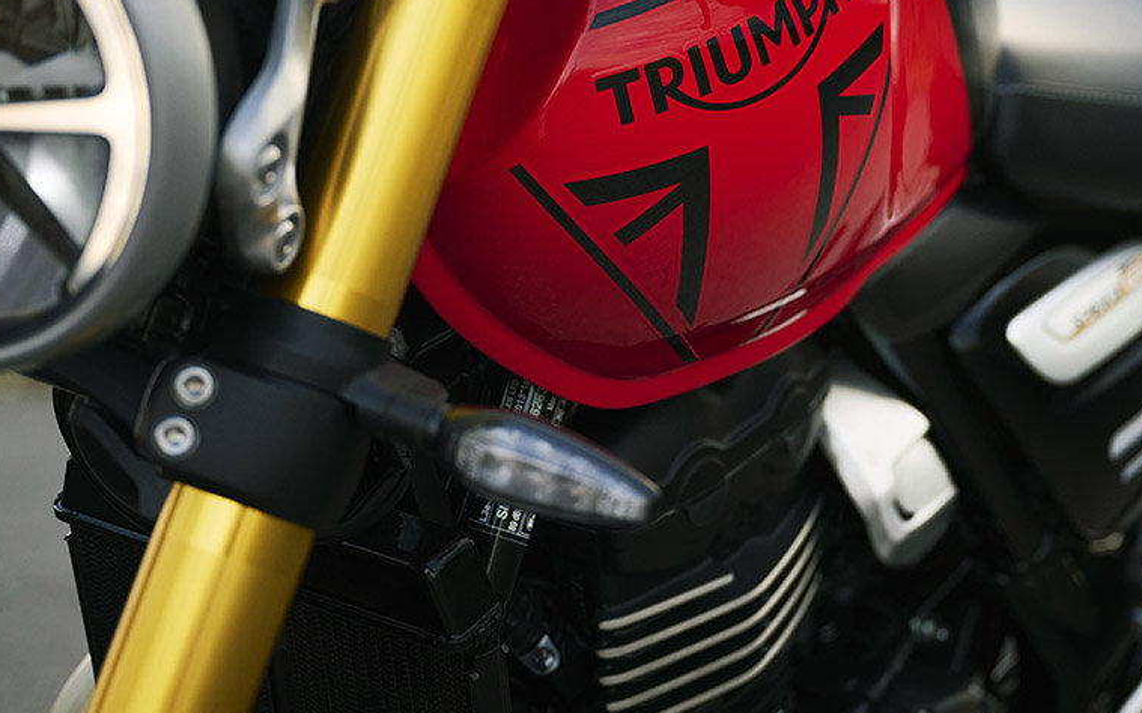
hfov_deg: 23.8
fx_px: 2707
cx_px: 670
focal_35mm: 87
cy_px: 146
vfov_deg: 14.9
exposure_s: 1/200
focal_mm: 54
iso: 140
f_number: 2.8
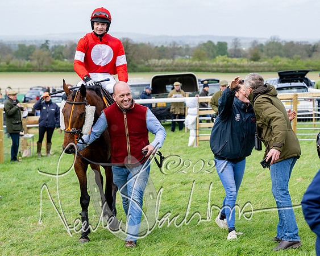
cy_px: 126
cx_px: 148
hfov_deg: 19.8
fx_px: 918
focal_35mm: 97
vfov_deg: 15.9
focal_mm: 72
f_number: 4
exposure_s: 1/1600
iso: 400
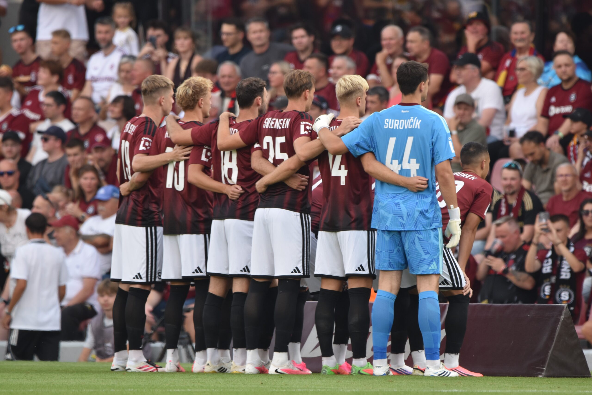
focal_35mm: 900
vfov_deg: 1.5
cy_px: 198
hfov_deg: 2.3
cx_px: 296
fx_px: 14800
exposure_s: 1/250
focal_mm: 600
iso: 400
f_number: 6.3
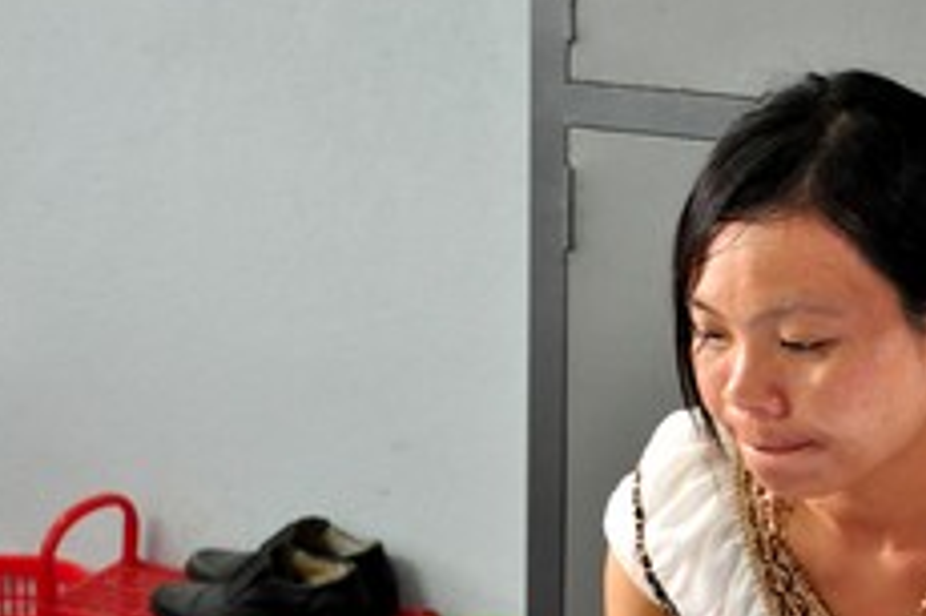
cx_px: 813
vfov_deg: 14.5
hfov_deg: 21.3
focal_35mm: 94
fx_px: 2416
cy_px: 417
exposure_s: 1/30
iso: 1600
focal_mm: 32
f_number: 4.2
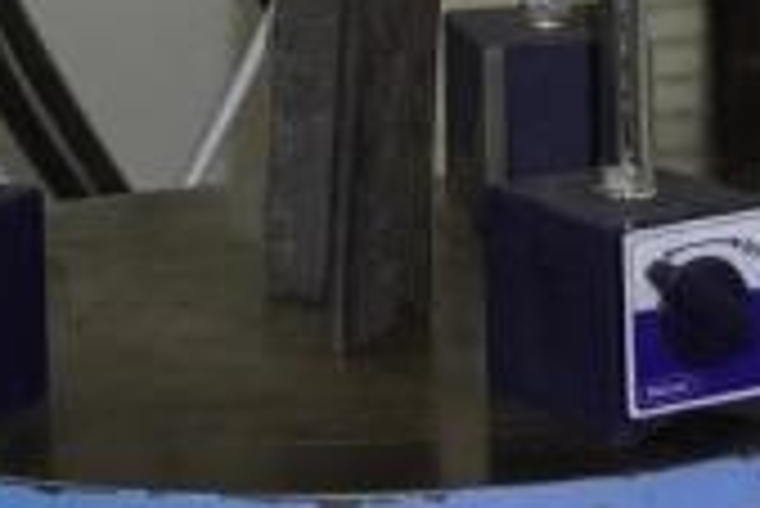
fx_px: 5959
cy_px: -753
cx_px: 369
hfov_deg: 7.3
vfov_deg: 4.7
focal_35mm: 282
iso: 1250
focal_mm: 31
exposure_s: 1/160
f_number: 4.5
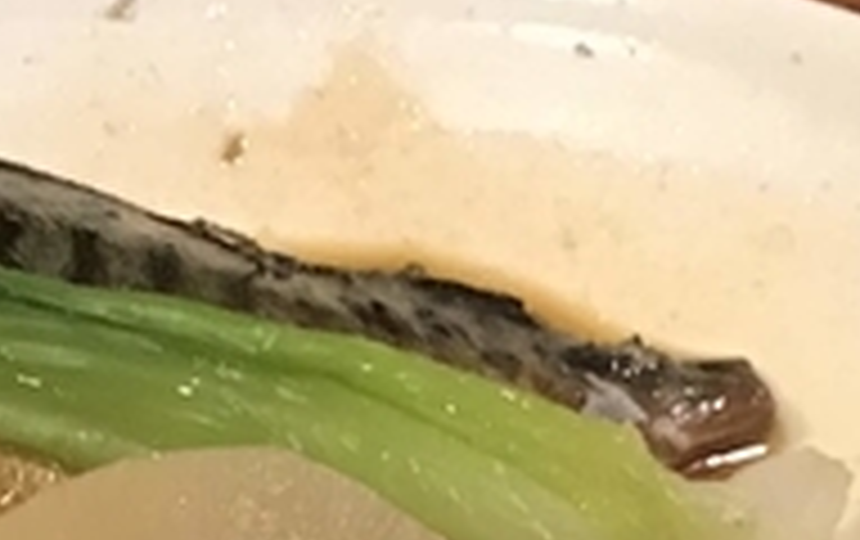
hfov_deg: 10.2
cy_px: 1332
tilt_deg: -58.0
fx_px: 4366
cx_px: -973
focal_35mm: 186
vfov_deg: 6.7
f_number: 1.8
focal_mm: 3.99
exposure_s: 1/15
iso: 80
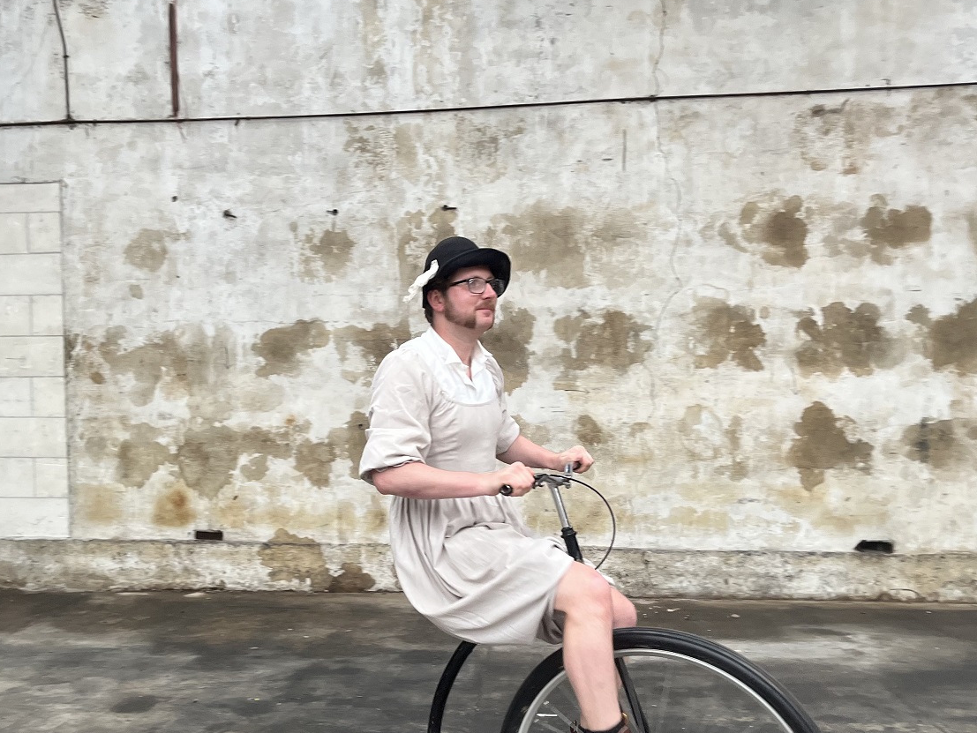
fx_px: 1016
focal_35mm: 36
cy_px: 452
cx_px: 369
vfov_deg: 39.5
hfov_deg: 50.8
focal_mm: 5.1
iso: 125
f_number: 1.6
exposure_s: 1/117
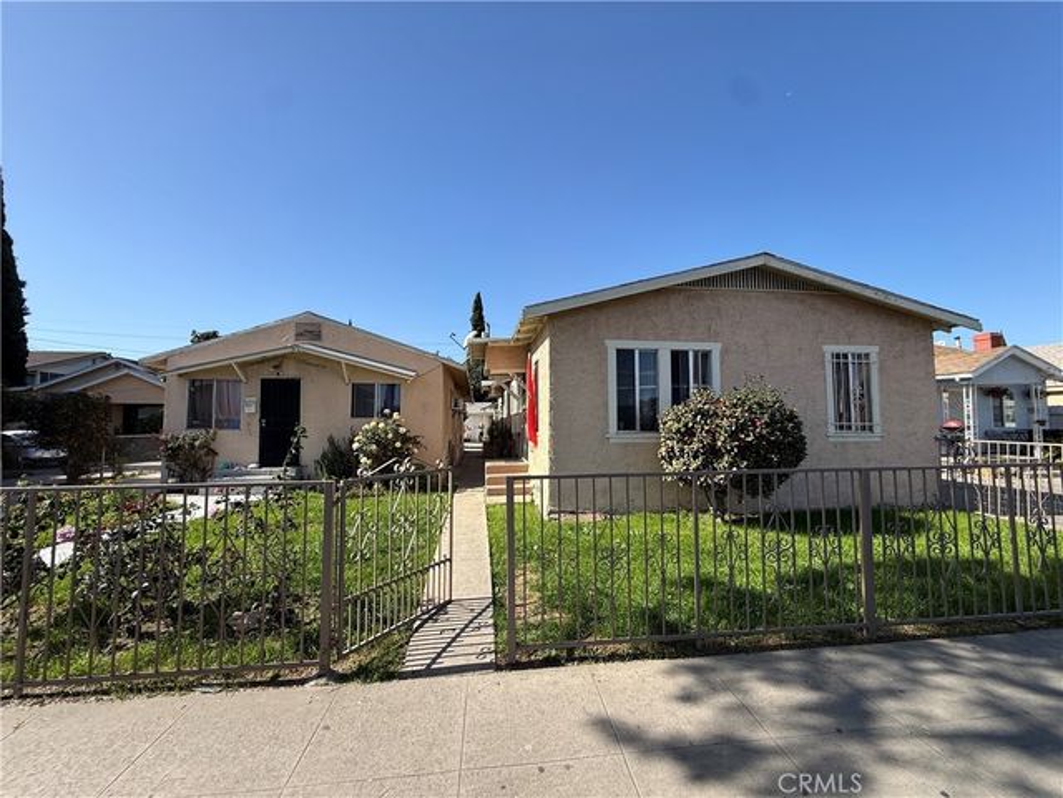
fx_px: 430
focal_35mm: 14
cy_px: 399
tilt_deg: +3.6
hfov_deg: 102.1
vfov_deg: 85.7
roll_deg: -0.3
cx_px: 532
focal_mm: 2.22
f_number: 2.2
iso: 50
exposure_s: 1/1259
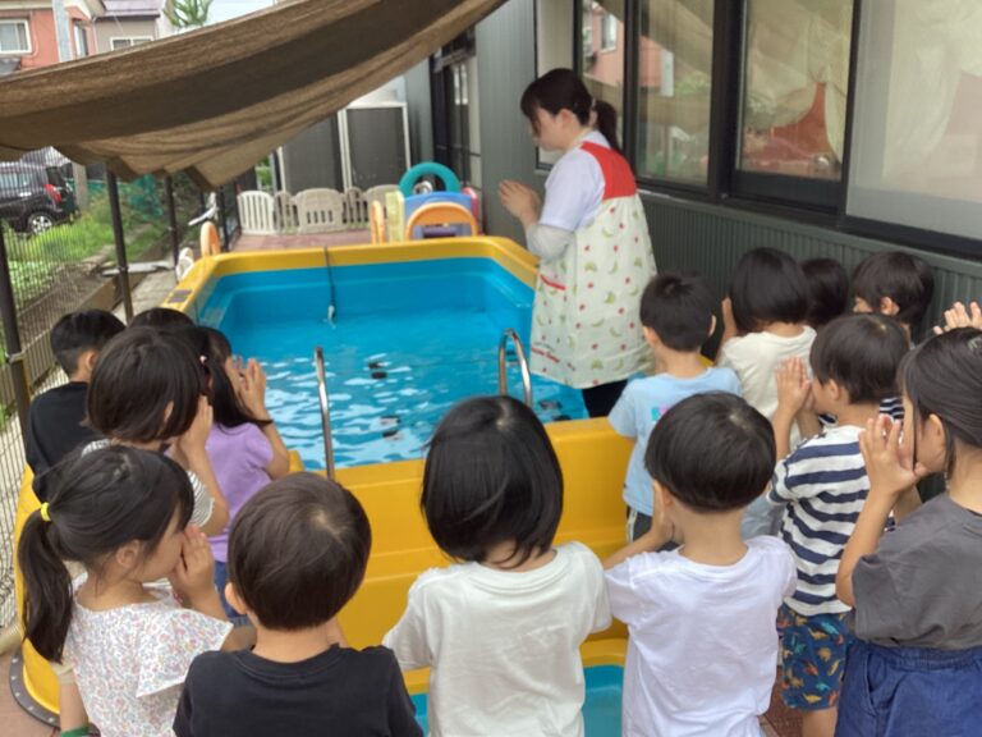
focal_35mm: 31
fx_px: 879
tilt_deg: -13.7
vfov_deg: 45.4
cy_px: 368
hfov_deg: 58.4
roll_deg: +2.5
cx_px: 491
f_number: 2.4
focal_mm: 3.3
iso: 25
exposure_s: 1/103
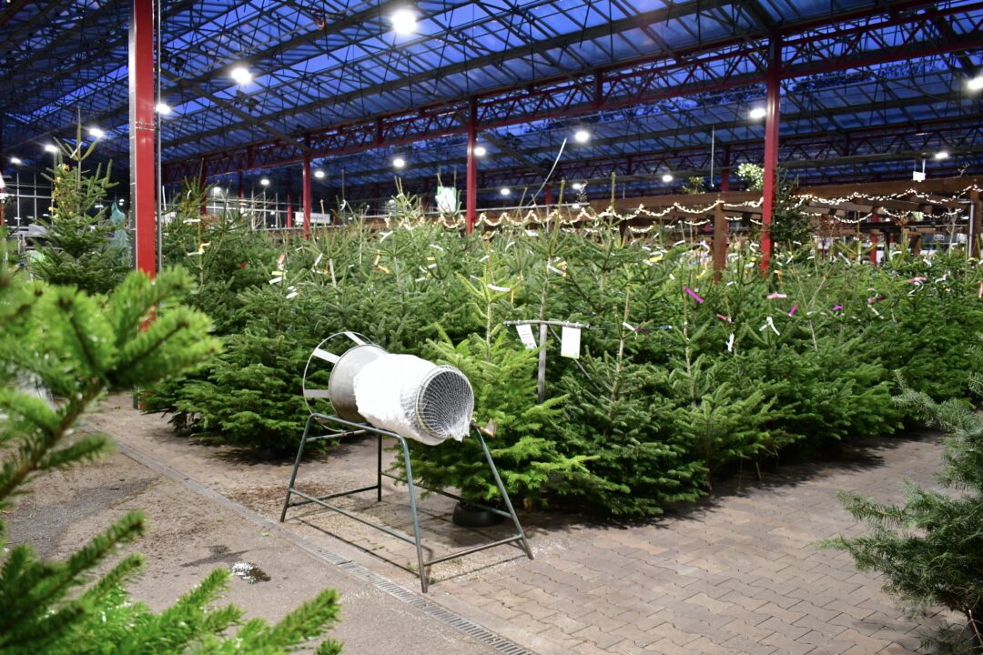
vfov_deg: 43.6
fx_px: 819
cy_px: 328
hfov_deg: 61.9
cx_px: 492
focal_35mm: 30
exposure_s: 1/40
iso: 1600
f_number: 3.5
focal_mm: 20
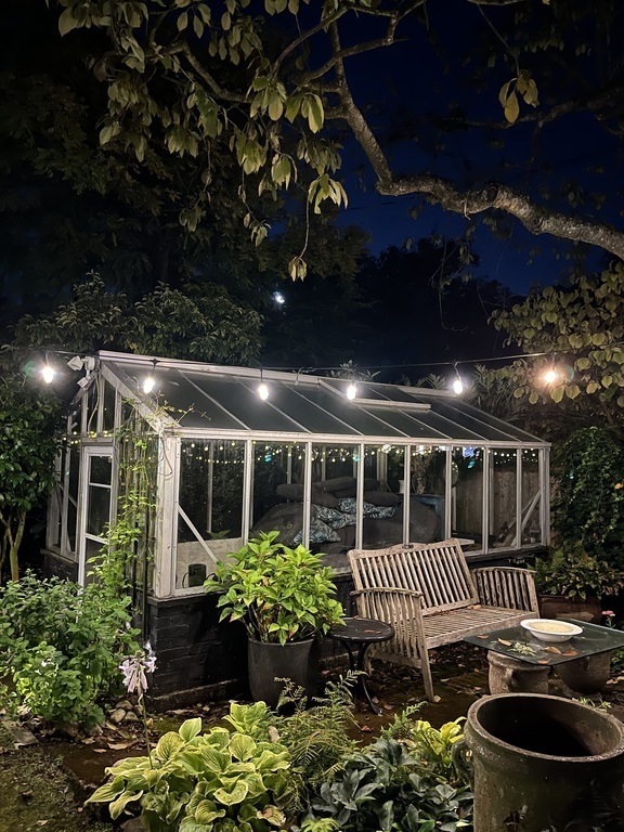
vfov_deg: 67.3
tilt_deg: +2.8
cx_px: 312
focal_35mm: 26
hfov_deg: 53.1
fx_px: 625
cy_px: 416
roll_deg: +0.3
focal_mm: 5.1
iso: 1000
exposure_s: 1/9
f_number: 1.6
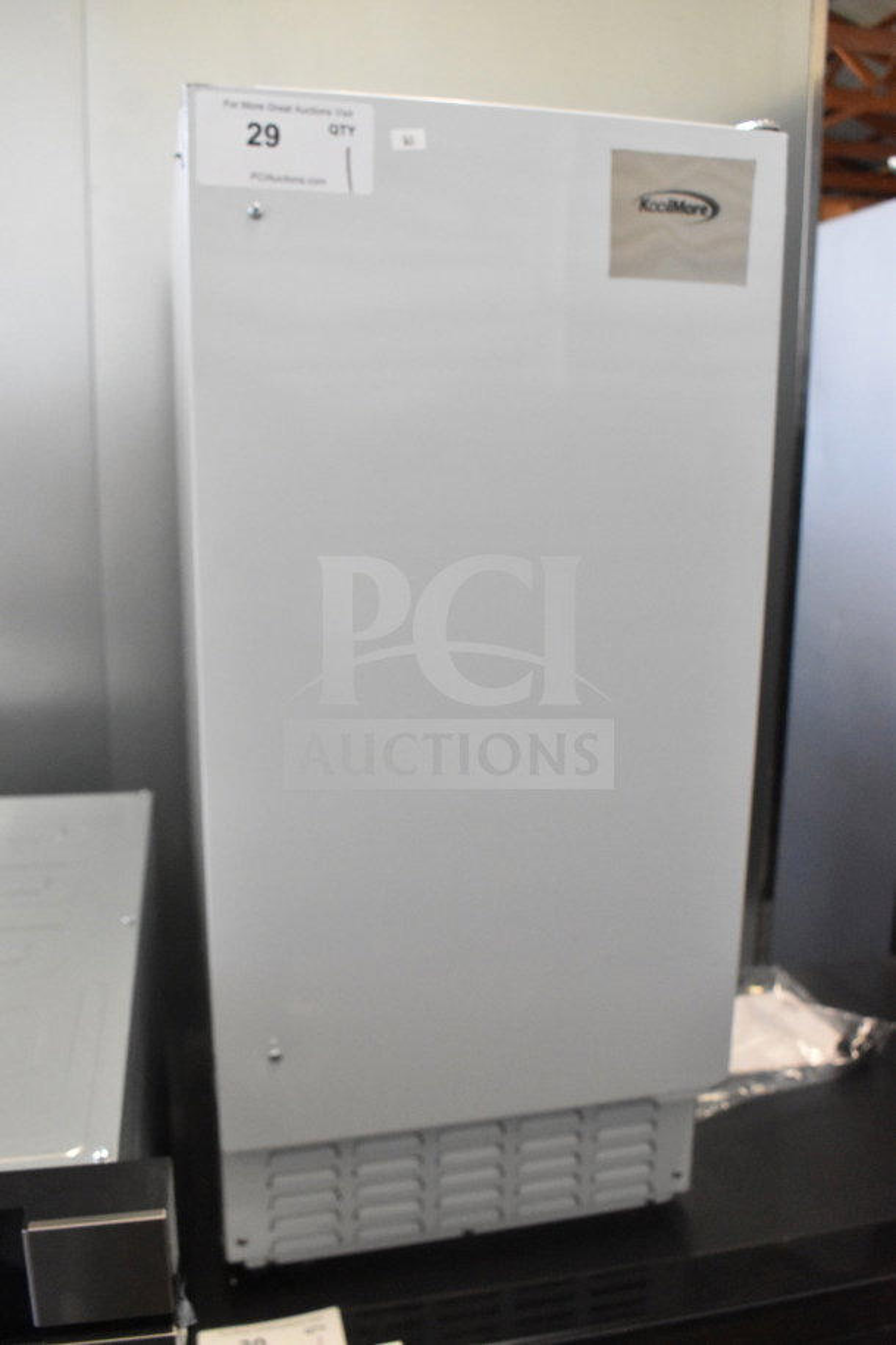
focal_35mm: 30
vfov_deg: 61.9
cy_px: 672
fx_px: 1120
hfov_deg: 43.6
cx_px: 448
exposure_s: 1/160
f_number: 6.3
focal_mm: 20
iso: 6400
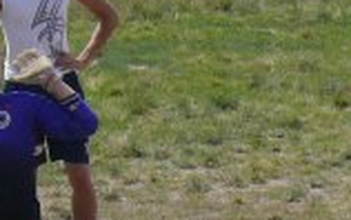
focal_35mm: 439
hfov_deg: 4.8
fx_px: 4202
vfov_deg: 3.0
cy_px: 80
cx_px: 73
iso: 100
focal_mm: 14.4
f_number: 5.6
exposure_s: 1/400
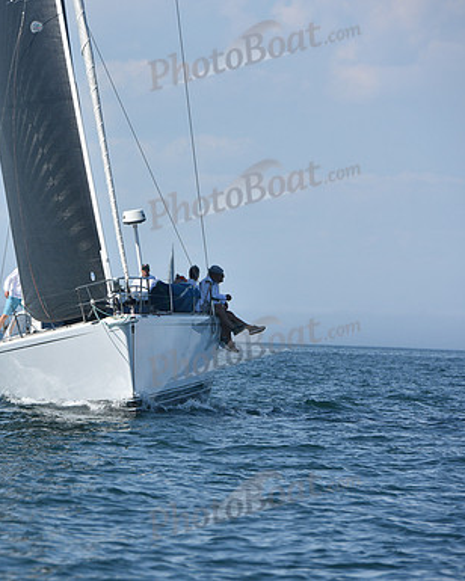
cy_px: 290
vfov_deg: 6.8
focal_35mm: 283
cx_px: 71
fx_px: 4868
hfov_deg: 5.5
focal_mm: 200
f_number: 8
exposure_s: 1/1600
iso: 320
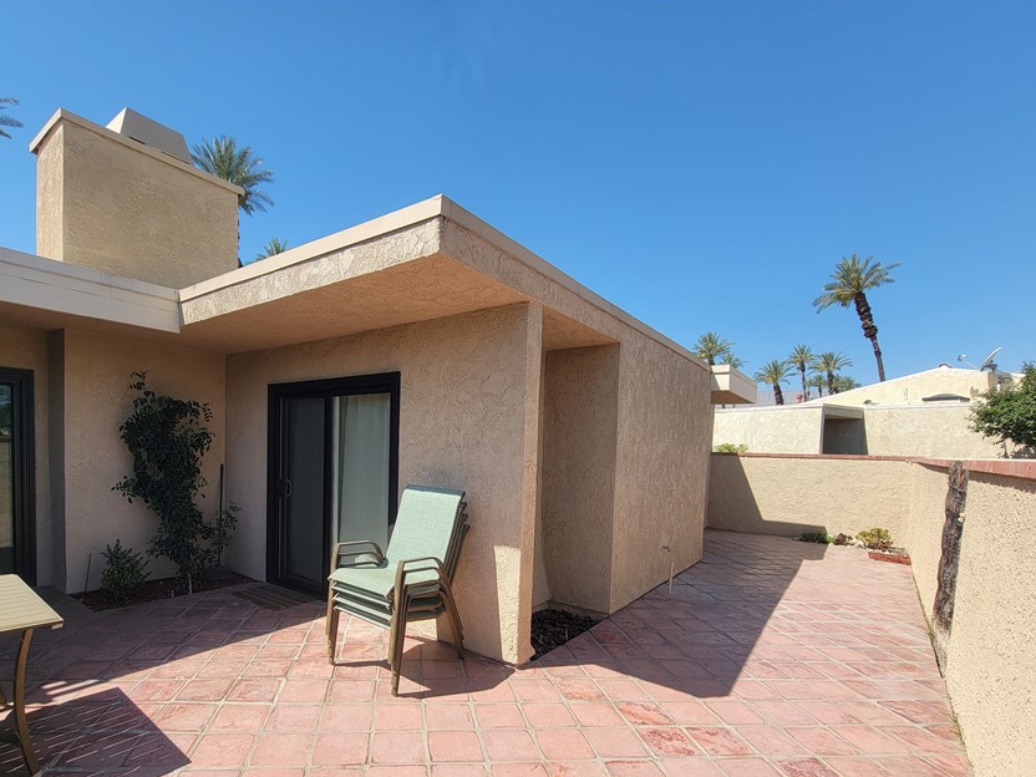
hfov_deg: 94.0
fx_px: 479
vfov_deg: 77.1
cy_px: 471
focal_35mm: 16
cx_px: 451
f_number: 2.2
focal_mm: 2.2
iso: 50
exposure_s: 1/1232
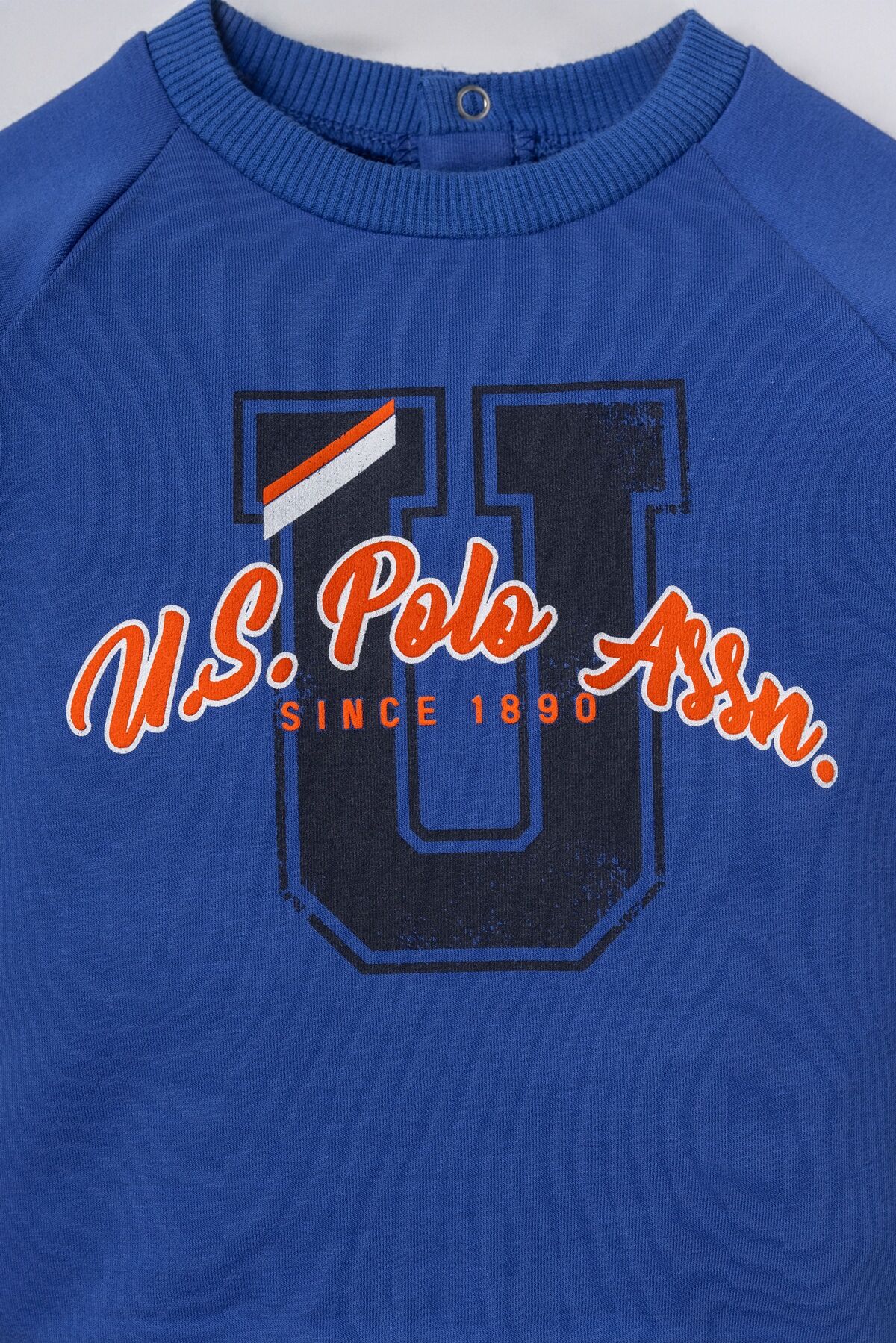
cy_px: 672
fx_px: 1866
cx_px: 448
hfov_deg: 27.0
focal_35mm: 50
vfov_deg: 39.6
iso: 250
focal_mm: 50
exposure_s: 1/125
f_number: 9
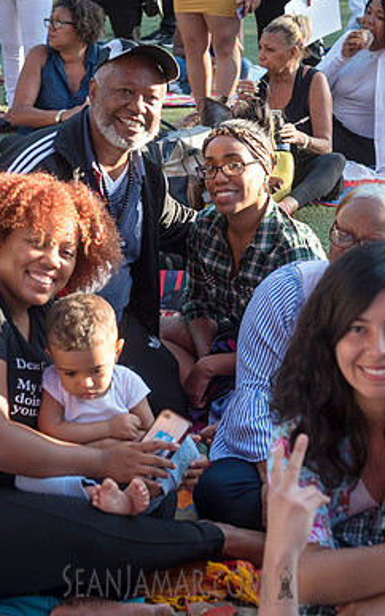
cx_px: 179
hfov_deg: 15.9
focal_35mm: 82
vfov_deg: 25.2
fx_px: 1376
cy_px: 253
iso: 200
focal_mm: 45
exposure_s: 1/320
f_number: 4
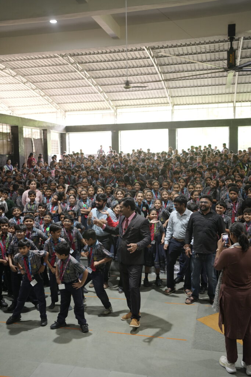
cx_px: 126
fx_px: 366
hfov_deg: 37.9
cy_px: 188
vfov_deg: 54.4
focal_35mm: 35
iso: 1600
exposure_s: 1/100
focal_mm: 35
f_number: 2.8
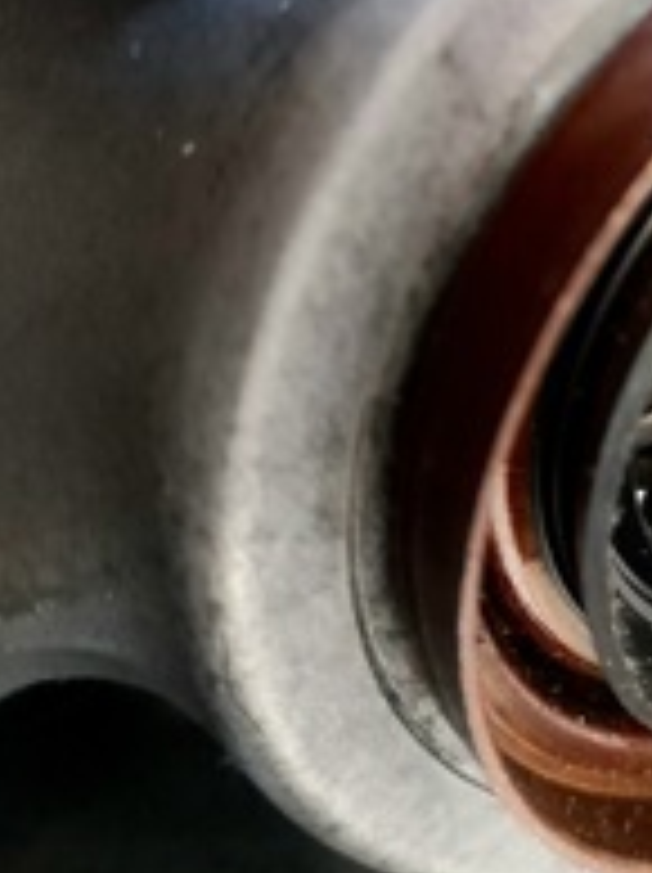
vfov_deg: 30.9
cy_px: 274
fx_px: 1560
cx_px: 621
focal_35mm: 62
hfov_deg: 22.8
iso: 800
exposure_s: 1/25
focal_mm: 4.6
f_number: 2
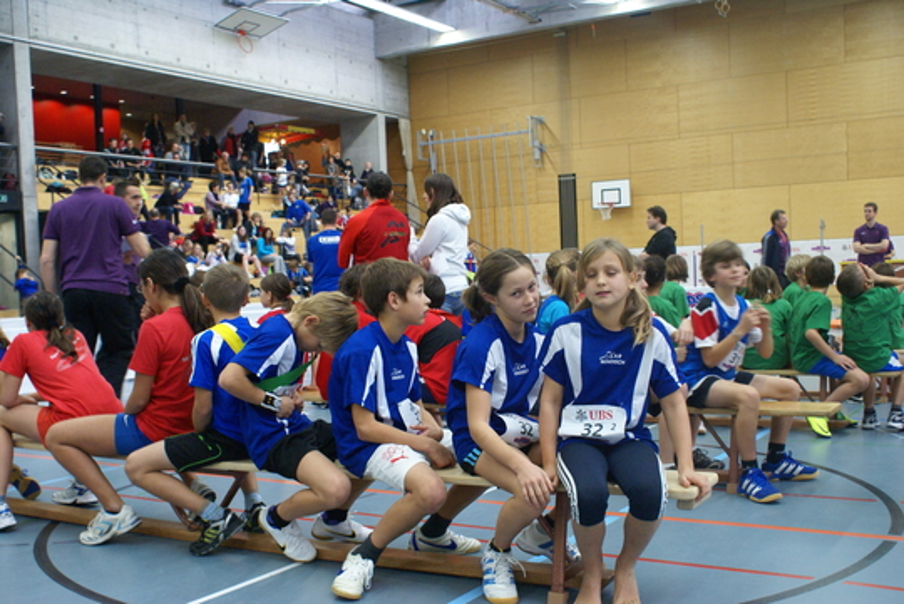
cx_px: 452
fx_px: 980
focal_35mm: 39
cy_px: 302
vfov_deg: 34.3
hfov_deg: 49.5
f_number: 4.5
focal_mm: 26
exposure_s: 1/40
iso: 800
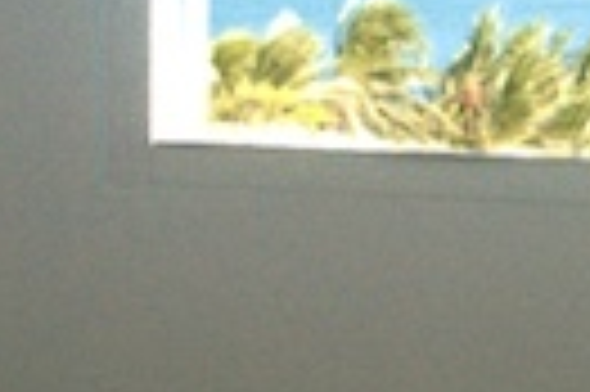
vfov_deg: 4.2
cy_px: 65
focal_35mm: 329
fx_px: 5385
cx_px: -122
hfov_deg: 6.2
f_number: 5.6
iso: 100
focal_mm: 28
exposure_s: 1/125
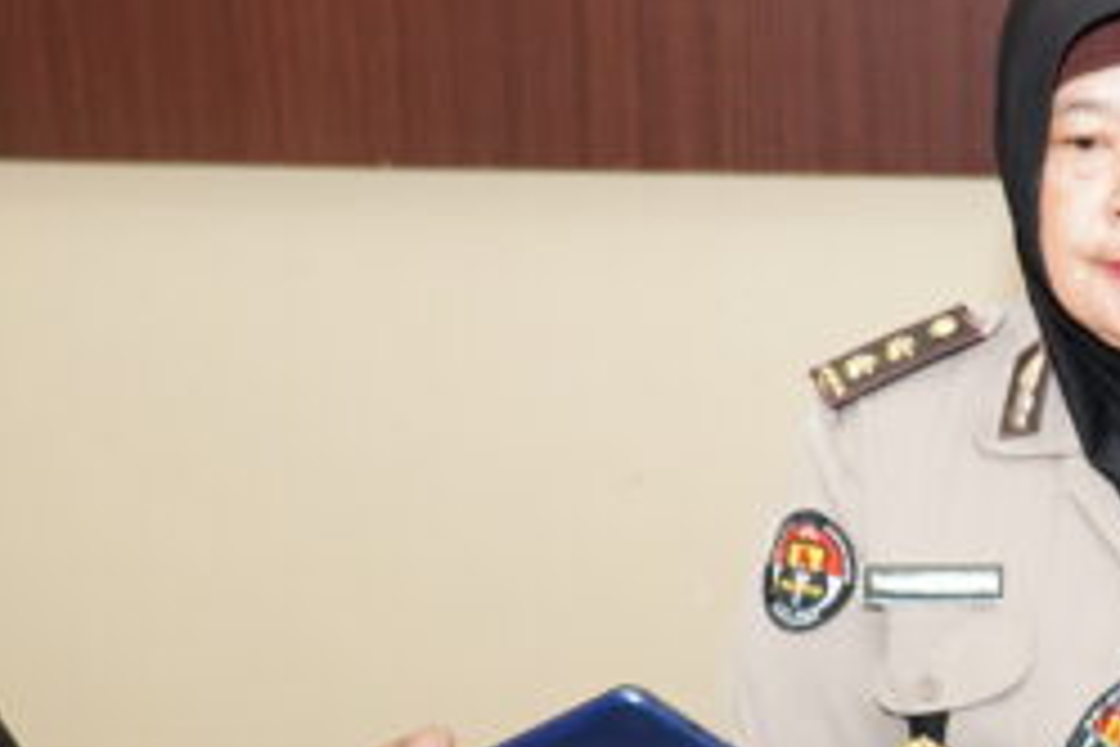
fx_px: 3577
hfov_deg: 16.3
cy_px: 457
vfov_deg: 11.9
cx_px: 1651
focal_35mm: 115
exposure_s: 1/100
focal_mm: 28
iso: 2500
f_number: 5.6
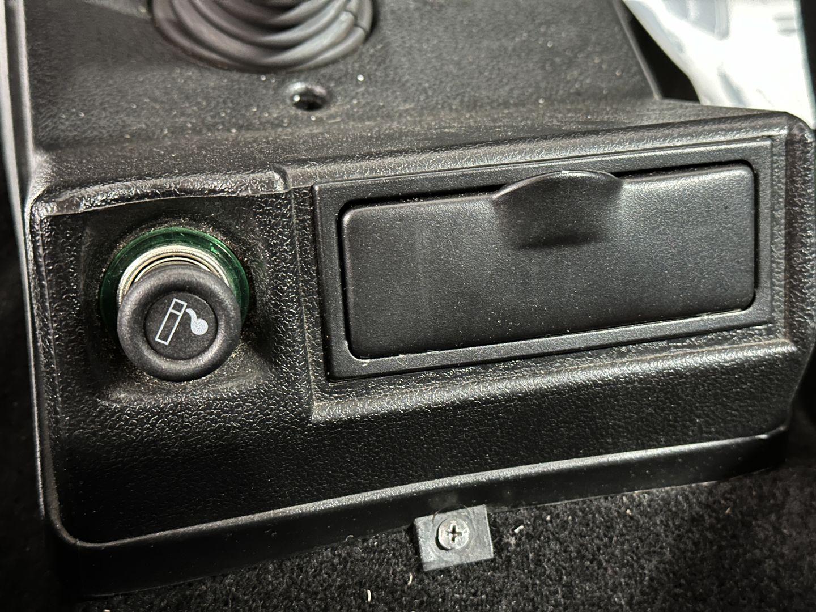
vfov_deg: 30.3
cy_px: 306
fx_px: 1131
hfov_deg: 39.7
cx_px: 408
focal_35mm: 48
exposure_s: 1/9
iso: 500
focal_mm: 6.86
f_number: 1.78
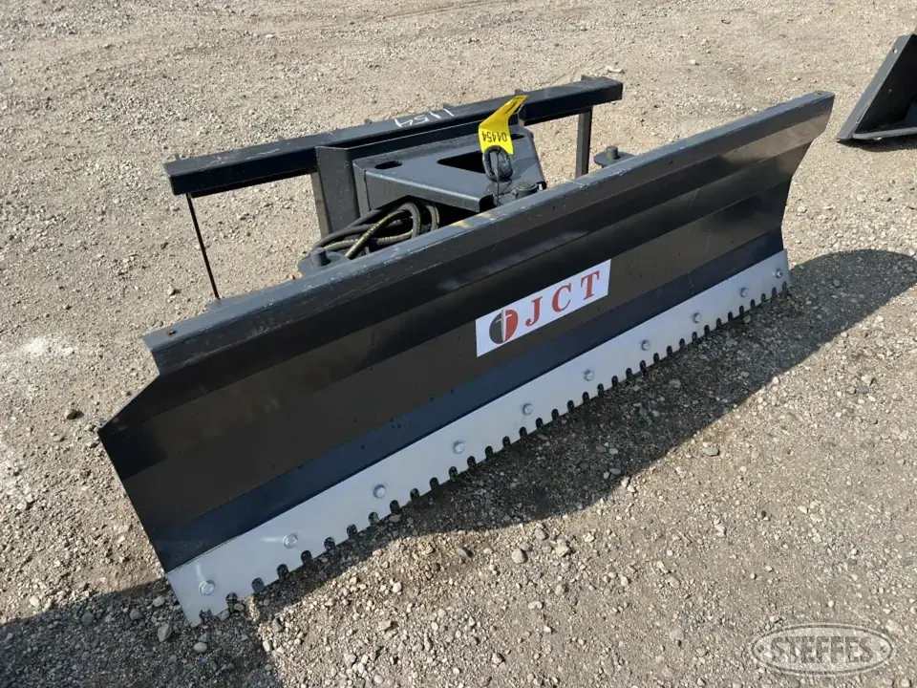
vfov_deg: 53.1
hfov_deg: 67.3
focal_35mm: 26
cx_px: 458
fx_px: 689
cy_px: 344
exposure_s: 1/2083
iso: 50
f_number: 1.5
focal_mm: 5.7
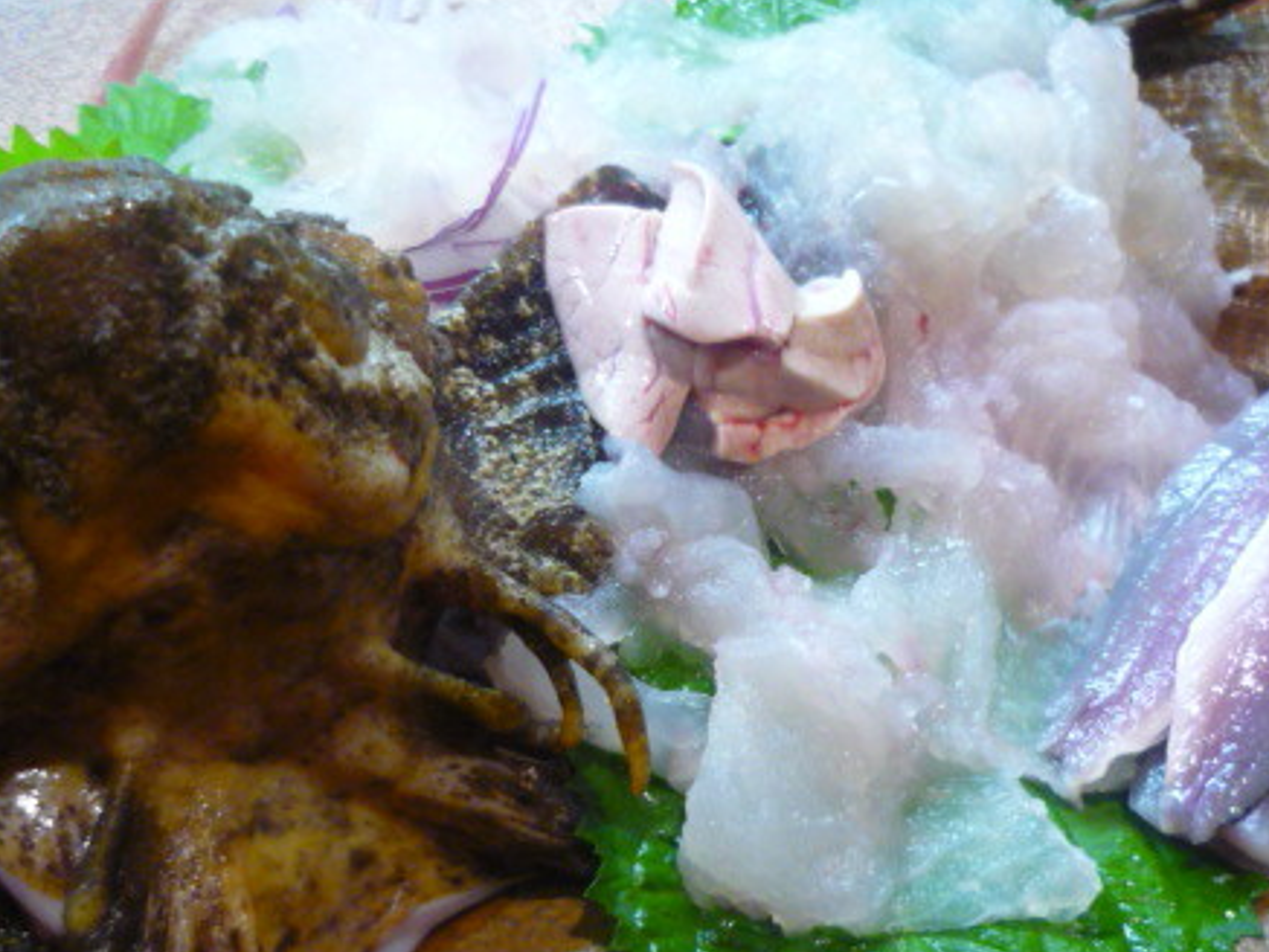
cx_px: 601
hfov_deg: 32.2
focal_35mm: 60
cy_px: 566
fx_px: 2200
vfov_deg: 24.4
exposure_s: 1/13
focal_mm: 5.5
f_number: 2.8
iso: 400
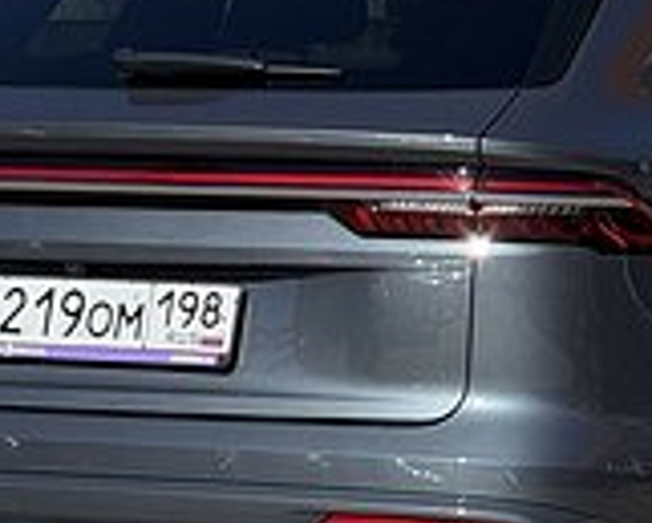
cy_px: 381
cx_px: 765
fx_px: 7704
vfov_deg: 3.9
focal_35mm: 399
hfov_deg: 4.8
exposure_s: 1/1916
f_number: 2.8
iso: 64
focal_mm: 15.66
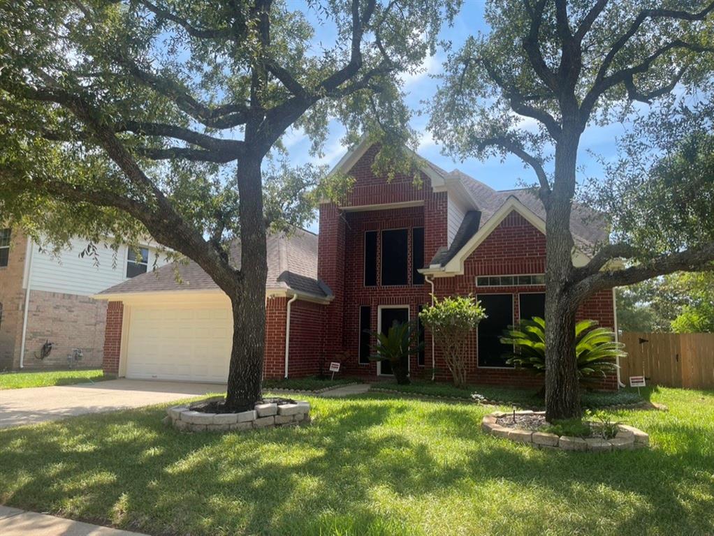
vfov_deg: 53.1
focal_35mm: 26
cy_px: 268
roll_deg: -1.0
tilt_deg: +8.6
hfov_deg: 67.3
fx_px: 537
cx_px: 357
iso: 32
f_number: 1.6
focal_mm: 5.1
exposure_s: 1/1618
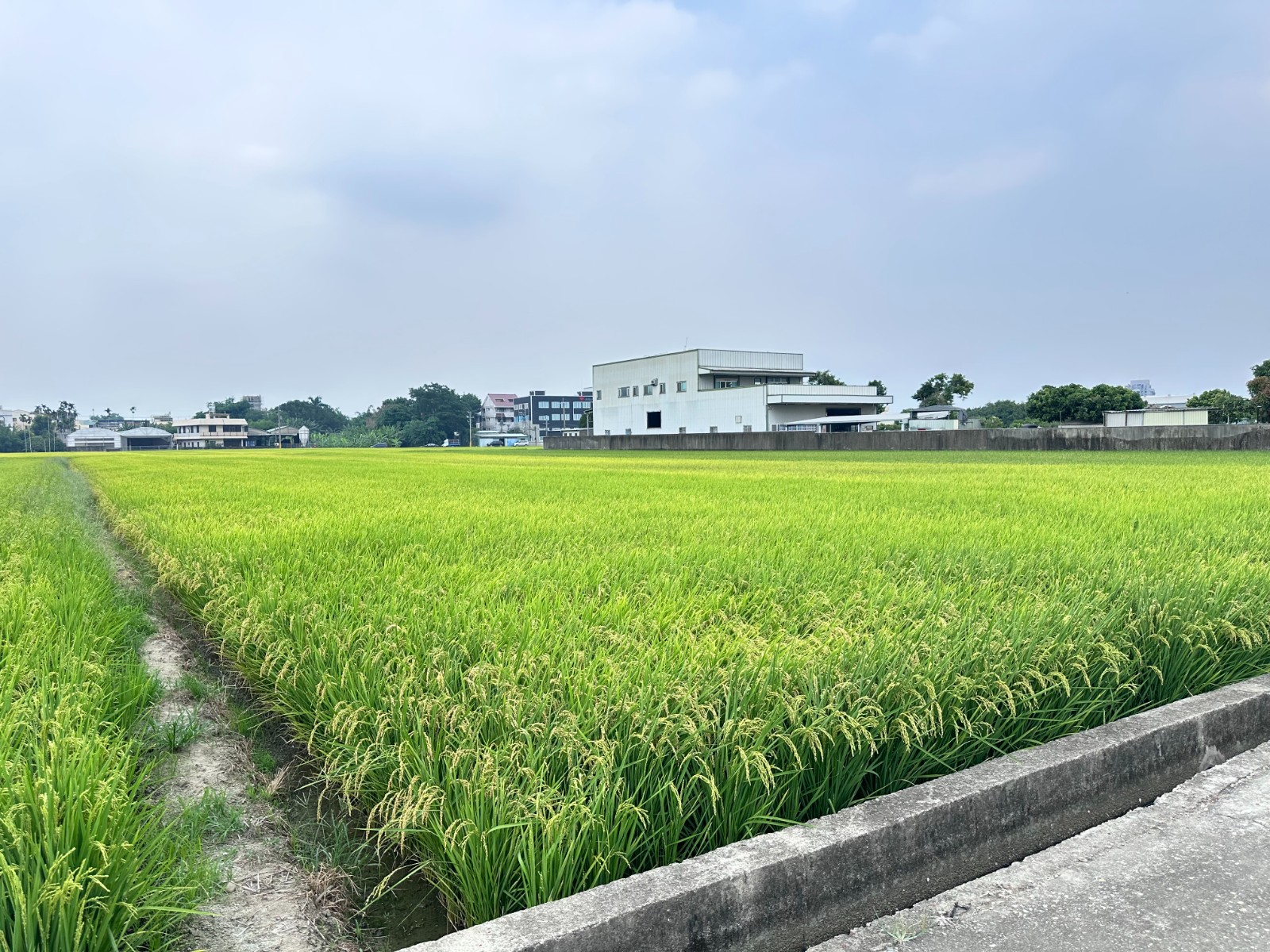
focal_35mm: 24
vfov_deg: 56.8
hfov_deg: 71.6
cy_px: 476
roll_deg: +0.6
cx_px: 635
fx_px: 881
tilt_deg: -2.9
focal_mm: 6.86
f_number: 1.78
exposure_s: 1/2203
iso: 80
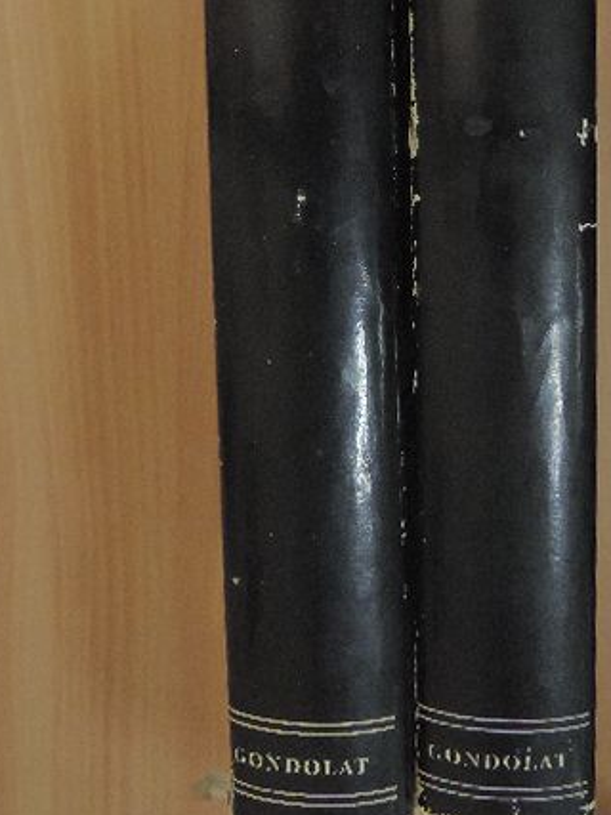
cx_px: 370
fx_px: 1060
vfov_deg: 41.0
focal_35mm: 45
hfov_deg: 32.1
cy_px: 212
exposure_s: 1/100
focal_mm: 5.3
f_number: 3.1
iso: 800
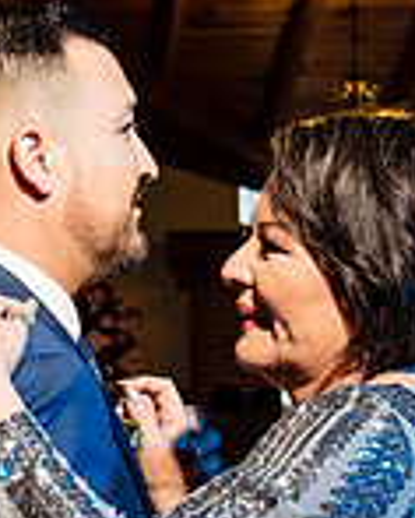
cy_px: 425
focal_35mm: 163
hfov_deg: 9.4
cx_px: -95
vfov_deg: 11.8
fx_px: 2497
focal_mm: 44
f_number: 7.1
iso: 2000
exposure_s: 1/160
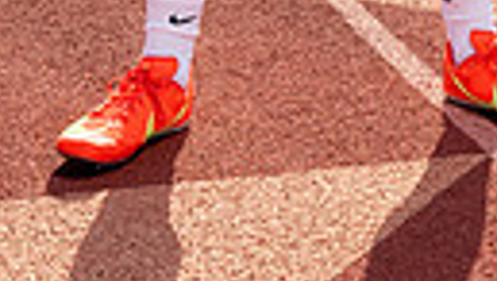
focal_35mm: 128
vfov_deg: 8.3
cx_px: 351
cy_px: -516
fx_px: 1689
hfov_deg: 16.7
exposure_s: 1/200
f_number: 9
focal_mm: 35
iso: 125
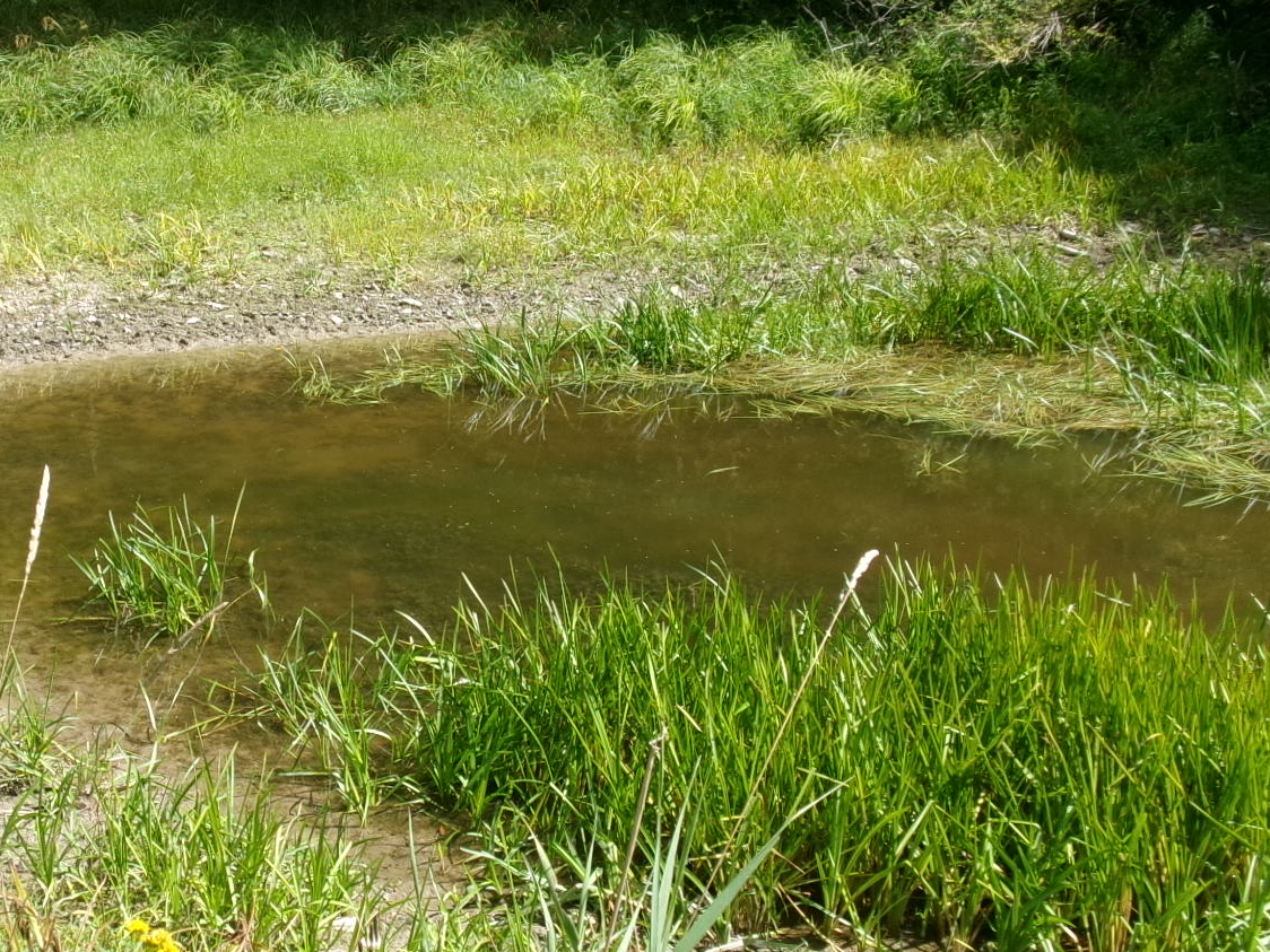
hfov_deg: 36.9
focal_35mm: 51
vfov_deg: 28.5
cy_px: 578
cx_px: 386
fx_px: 1871
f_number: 10.8
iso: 100
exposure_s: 1/58
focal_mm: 5.1
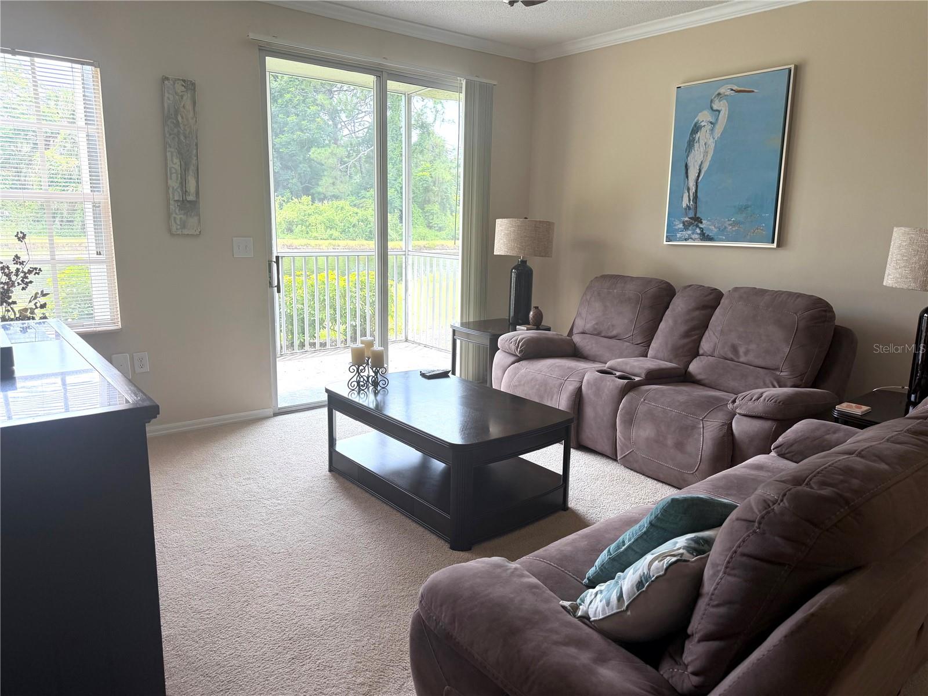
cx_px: 464
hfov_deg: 71.6
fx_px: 643
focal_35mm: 24
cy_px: 348
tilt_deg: -11.6
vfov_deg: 56.8
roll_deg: -1.5
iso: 80
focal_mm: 6.76
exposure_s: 1/210
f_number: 1.78
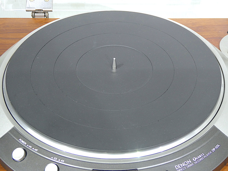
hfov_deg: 31.7
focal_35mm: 61
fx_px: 402
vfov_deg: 24.0
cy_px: 86
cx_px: 114
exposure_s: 1/2
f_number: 4.3
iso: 200
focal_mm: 10.9
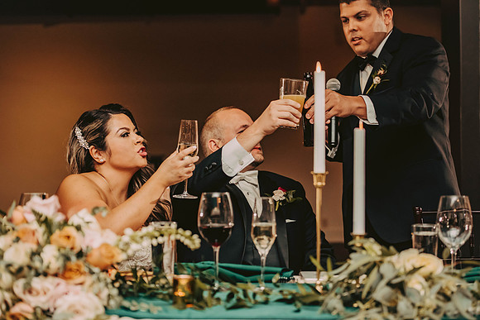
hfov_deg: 28.8
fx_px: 934
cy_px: 160
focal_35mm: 70
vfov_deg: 19.5
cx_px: 240
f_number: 3.2
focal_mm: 70
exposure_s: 1/200
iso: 1600
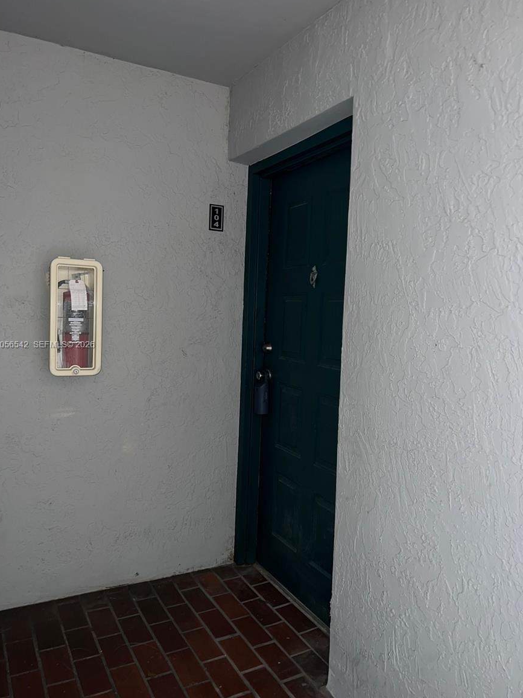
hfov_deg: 51.3
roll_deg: -1.5
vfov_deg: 65.3
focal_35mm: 27
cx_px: 255
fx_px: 544
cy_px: 345
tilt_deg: -3.9
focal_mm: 5.7
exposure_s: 1/4
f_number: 1.5
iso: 40
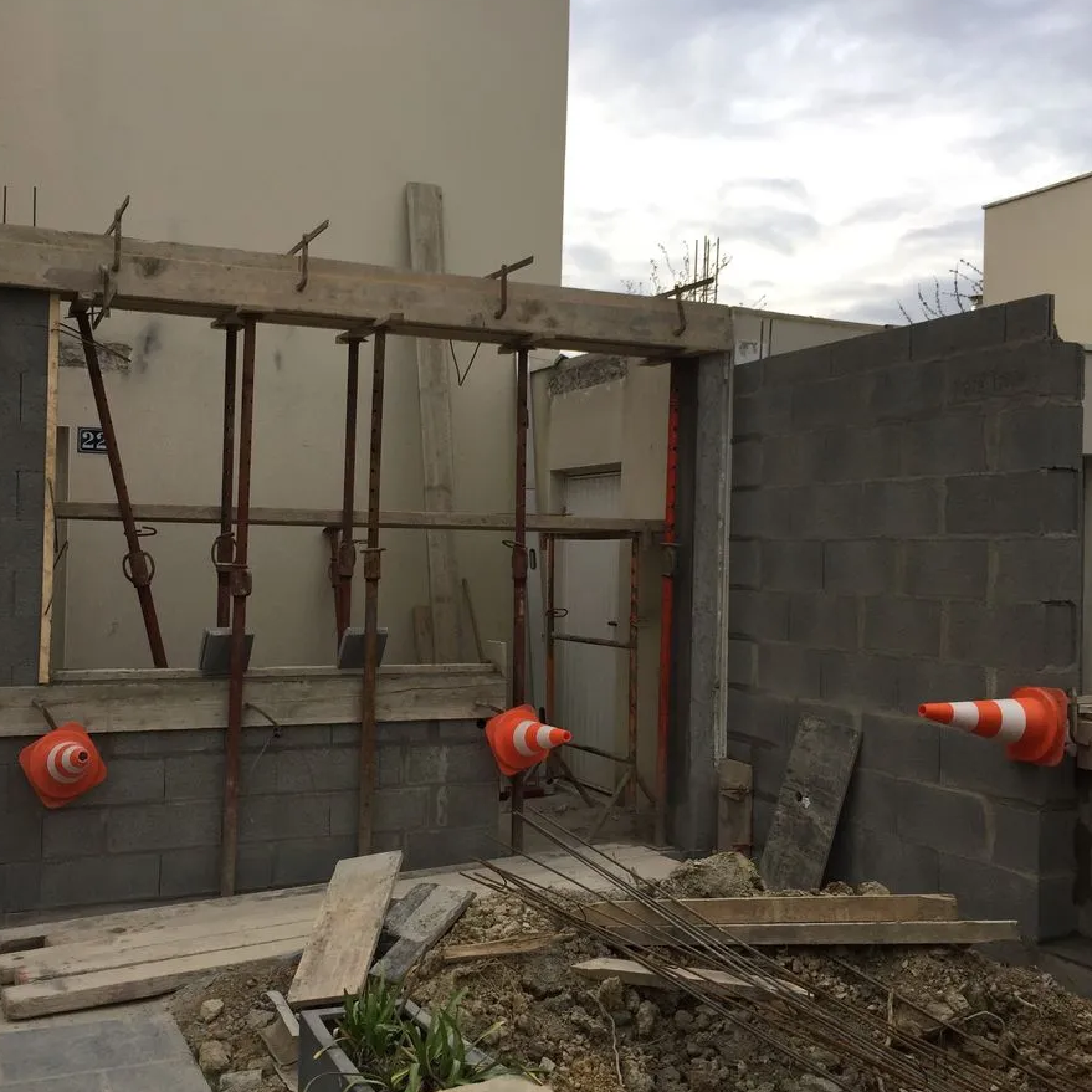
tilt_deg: -0.5
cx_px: 451
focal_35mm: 35
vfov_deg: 47.2
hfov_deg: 47.0
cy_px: 550
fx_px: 1249
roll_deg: +0.3
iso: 32
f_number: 2.2
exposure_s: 1/416
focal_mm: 4.15
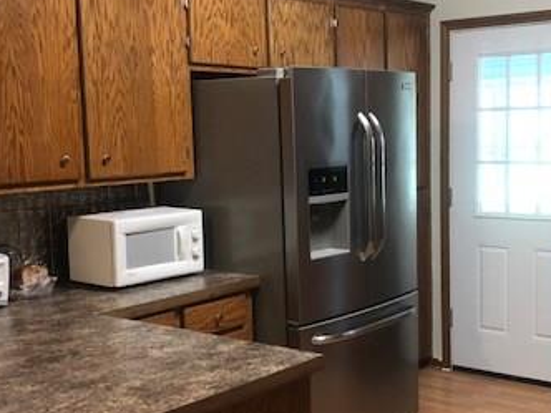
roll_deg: +1.2
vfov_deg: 27.0
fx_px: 860
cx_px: 352
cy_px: 239
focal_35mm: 54
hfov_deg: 35.3
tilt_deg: -6.6
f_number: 1.8
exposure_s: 1/15
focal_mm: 3.99
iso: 100
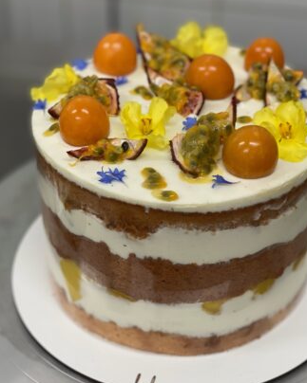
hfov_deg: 21.2
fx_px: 818
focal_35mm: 72
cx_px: 188
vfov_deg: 26.4
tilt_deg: -36.6
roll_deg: -2.4
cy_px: 187
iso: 125
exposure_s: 1/100
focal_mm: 6
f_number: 2
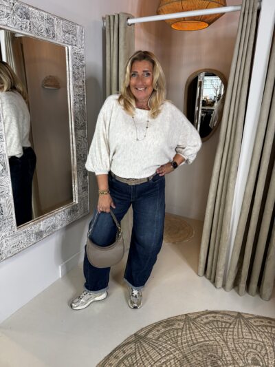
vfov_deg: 71.6
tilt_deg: -17.4
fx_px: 254
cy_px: 184
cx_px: 138
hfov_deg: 56.8
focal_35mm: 24
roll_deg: -1.8
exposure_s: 1/101
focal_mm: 6.76
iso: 160
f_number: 1.78
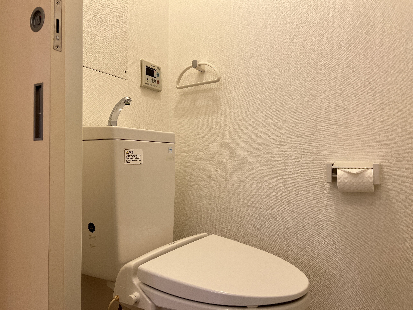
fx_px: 310
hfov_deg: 67.3
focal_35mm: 26
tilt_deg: +0.7
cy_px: 155
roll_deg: +0.0
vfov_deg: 53.1
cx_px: 206
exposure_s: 1/100
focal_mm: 5.7
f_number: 1.5
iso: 100
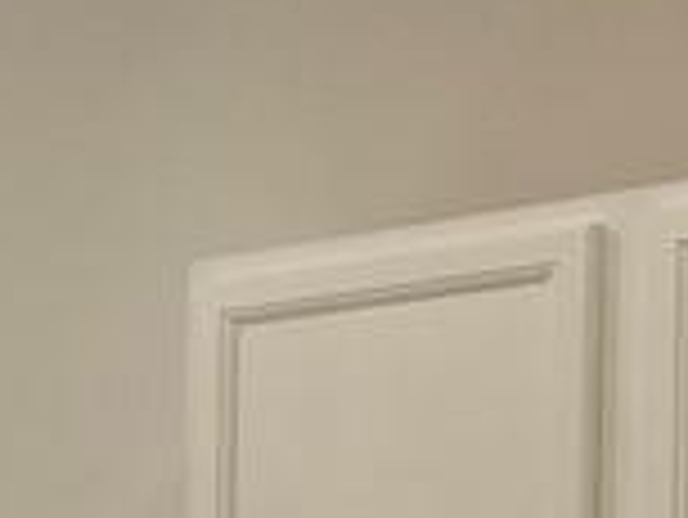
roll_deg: -0.7
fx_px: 3461
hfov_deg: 9.6
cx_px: -1138
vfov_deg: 8.3
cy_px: 878
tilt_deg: -1.5
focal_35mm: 174
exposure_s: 1/120
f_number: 1.5
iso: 50
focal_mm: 5.7
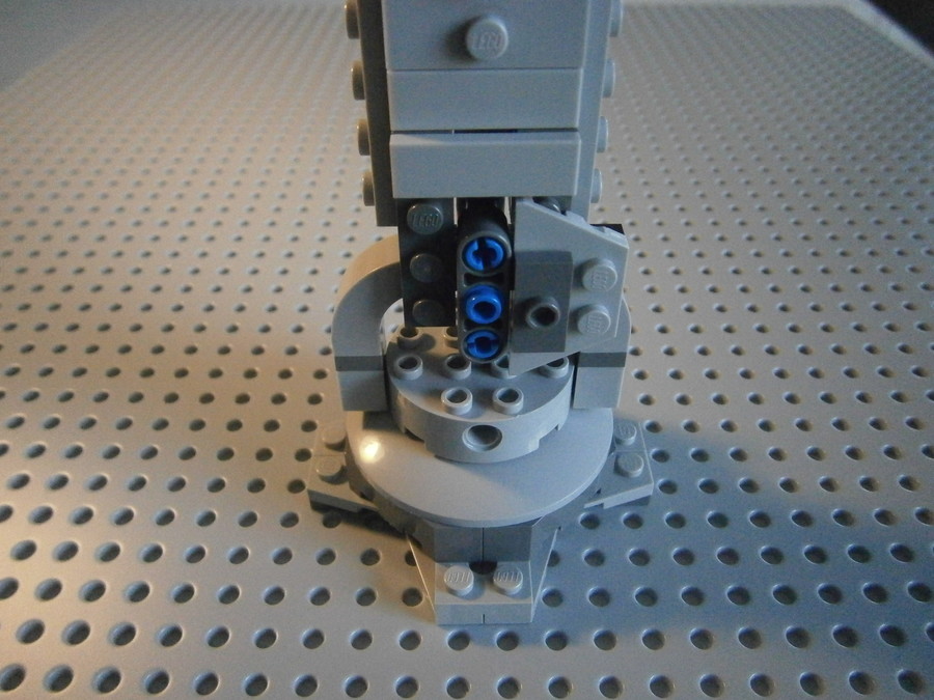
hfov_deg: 58.4
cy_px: 350
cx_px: 467
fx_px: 836
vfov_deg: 45.4
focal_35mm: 31
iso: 800
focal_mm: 5.5
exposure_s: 1/100
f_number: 2.9
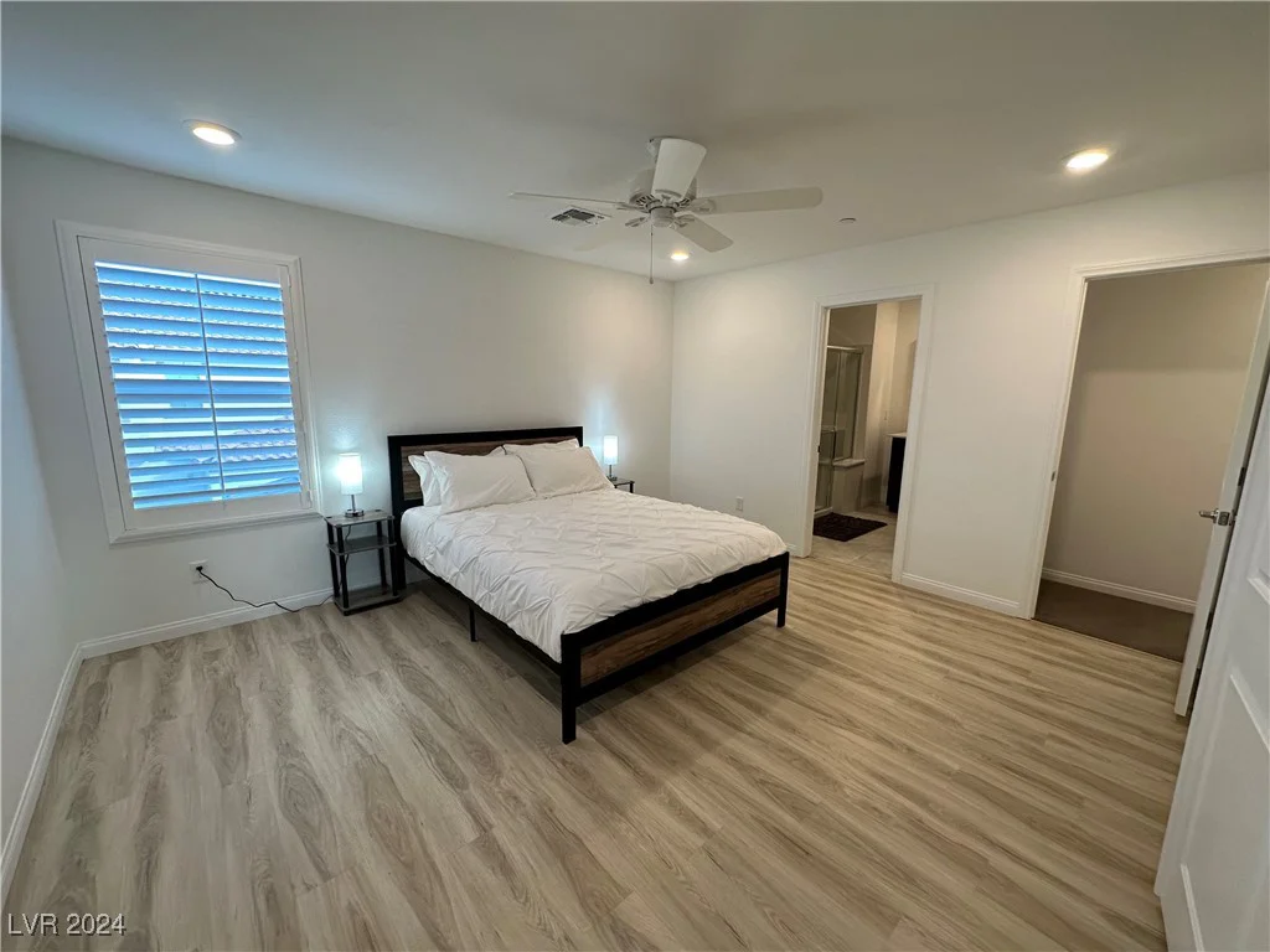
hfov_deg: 102.1
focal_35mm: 14
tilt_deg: -11.2
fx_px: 514
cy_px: 476
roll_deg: -0.9
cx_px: 635
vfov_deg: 85.7
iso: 160
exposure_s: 1/120
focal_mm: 2.22
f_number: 2.2
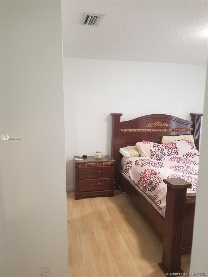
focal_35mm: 26
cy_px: 138
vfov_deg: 67.3
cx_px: 104
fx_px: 208
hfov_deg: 53.1
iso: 250
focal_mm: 4.3
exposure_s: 1/12
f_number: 1.7
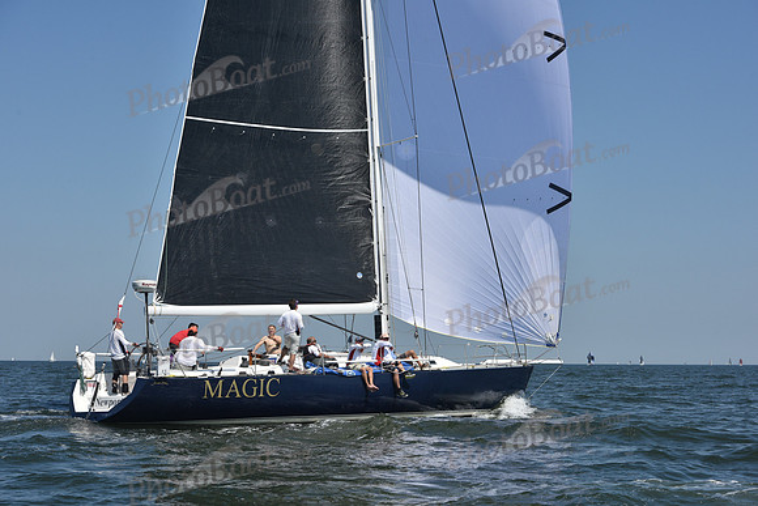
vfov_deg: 19.5
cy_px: 253
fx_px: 1474
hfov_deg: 28.8
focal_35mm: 70
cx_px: 379
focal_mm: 70
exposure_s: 1/1250
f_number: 9
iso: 250
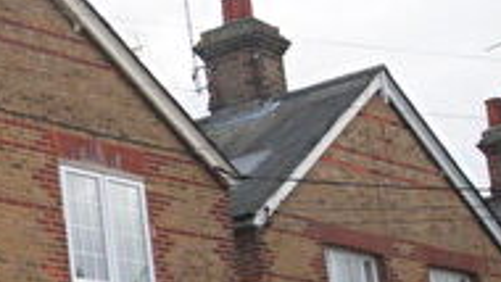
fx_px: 1461
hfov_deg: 16.7
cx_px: -359
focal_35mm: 110
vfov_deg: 11.0
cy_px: 229
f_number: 5.6
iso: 140
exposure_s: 1/125
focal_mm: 19
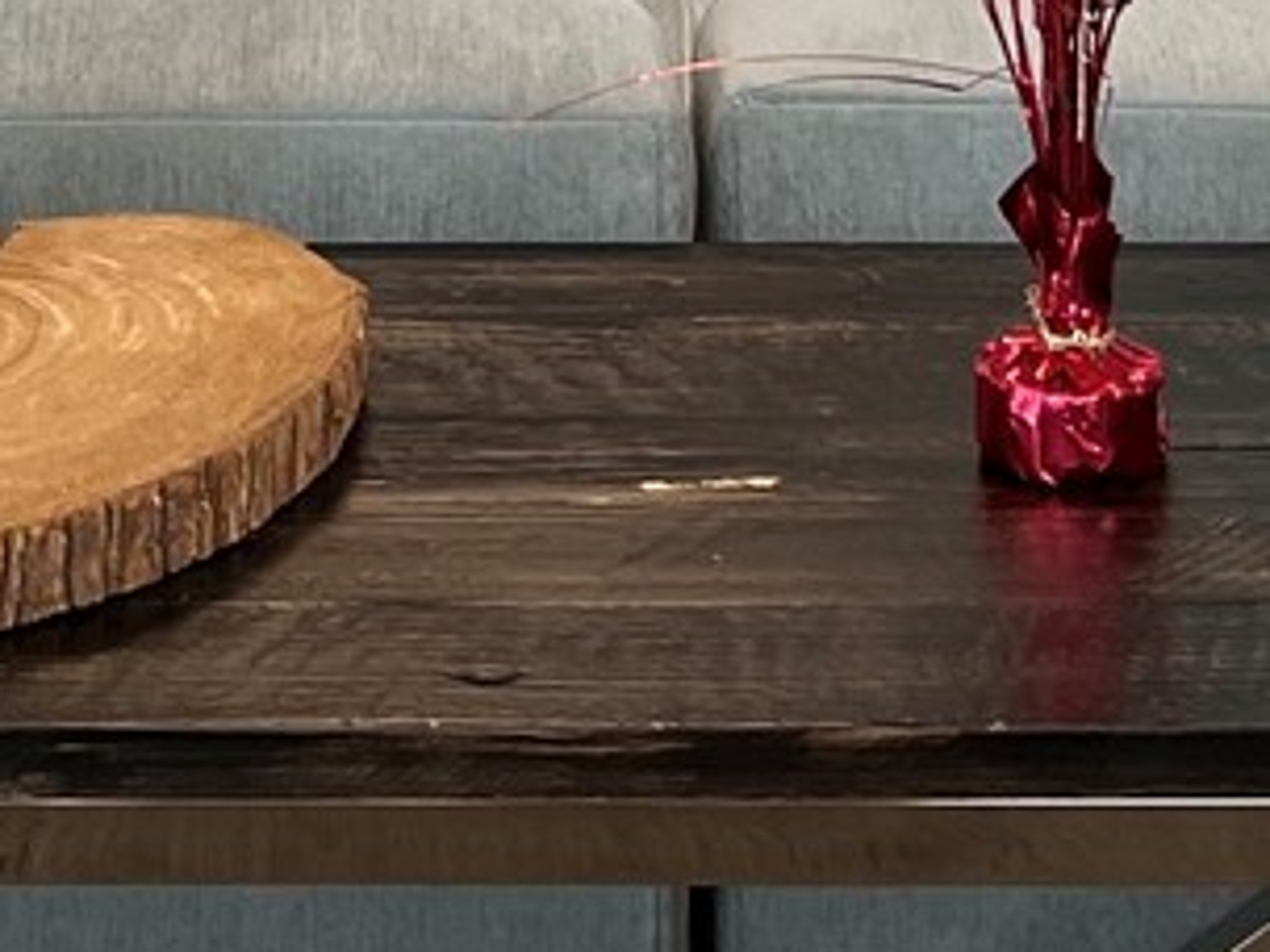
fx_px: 5026
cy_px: -1127
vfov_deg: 9.8
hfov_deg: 14.2
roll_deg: +1.8
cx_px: -17
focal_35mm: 137
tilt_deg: -4.4
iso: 80
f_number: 1.5
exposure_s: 1/120
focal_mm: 5.7
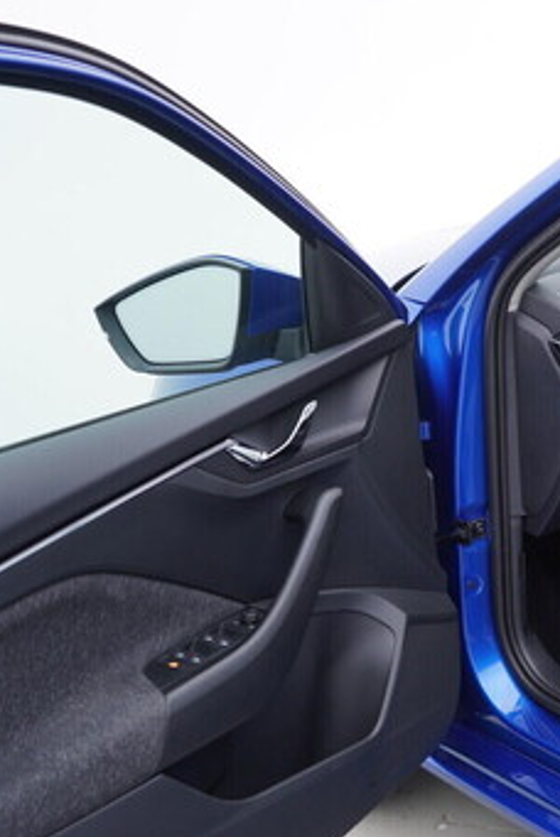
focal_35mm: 58
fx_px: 1350
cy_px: 436
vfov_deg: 34.5
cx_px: 644
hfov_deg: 21.9
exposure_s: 1/50
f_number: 3.2
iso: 125
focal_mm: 24
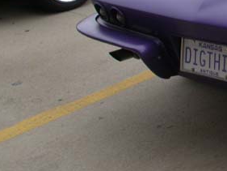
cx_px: 320
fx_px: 709
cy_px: -37
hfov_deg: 16.8
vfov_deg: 13.3
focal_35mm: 108
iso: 100
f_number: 5.3
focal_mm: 7.85
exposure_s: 1/180
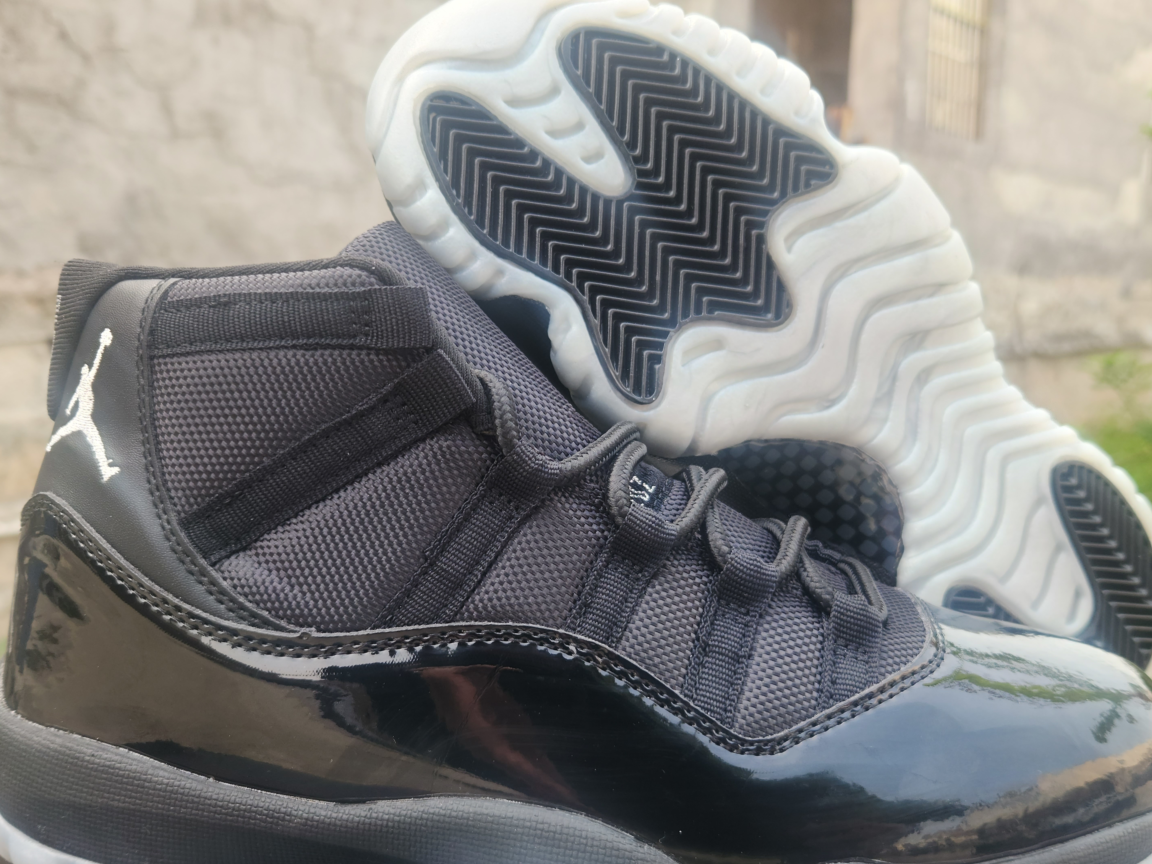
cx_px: 575
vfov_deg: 42.9
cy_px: 480
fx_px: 1098
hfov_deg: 55.4
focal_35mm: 33
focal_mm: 5.4
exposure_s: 1/114
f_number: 1.8
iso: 20
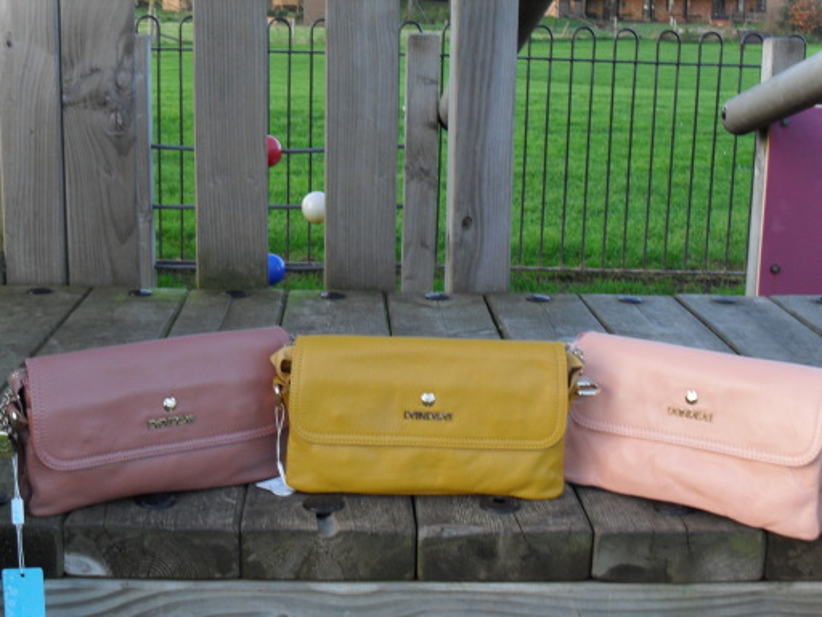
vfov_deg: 25.7
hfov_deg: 33.8
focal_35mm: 57
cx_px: 411
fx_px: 1354
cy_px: 308
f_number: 4.3
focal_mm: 10.1
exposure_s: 1/60
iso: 100
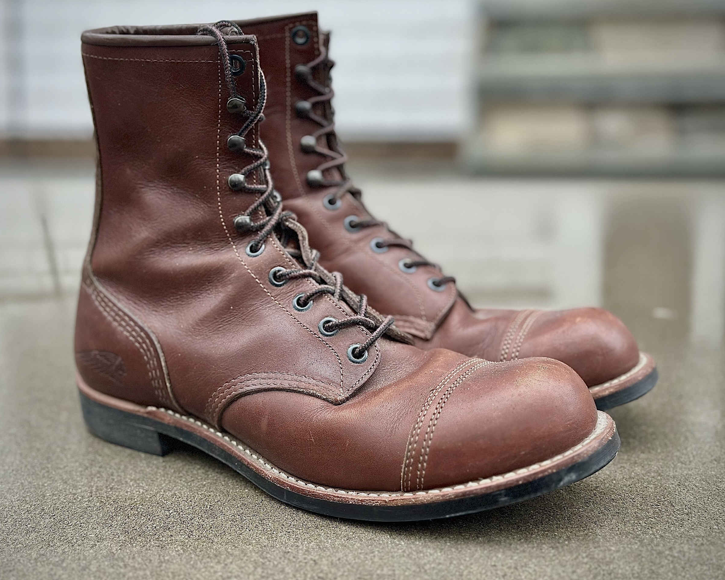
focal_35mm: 51
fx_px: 1094
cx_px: 343
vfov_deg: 29.7
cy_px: 286
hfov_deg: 36.6
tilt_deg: -14.7
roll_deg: +1.2
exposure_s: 1/202
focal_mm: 6.86
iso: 80
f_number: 1.78
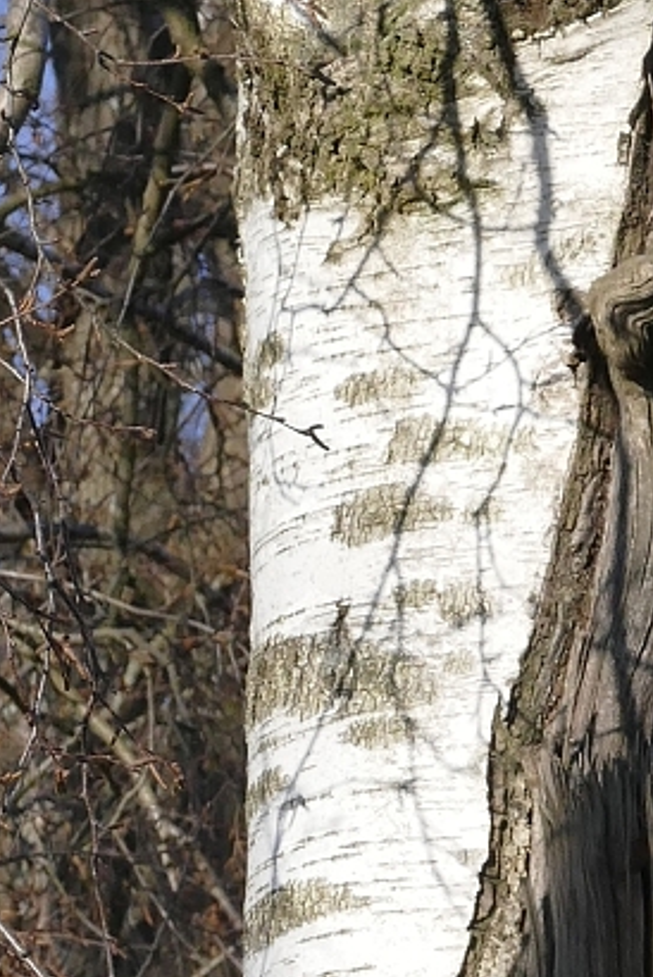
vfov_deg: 10.1
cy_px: 560
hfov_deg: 6.7
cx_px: 646
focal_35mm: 204
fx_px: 5541
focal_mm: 33.96
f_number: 5.6
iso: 400
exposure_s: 1/1600
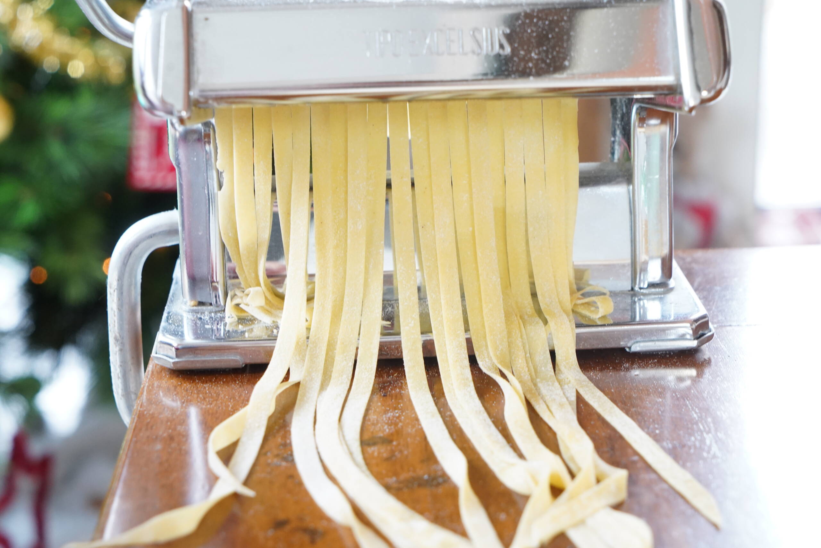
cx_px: 410
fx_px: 1596
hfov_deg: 28.8
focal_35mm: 70
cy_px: 274
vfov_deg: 19.5
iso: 4000
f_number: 8
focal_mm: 70
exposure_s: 1/50
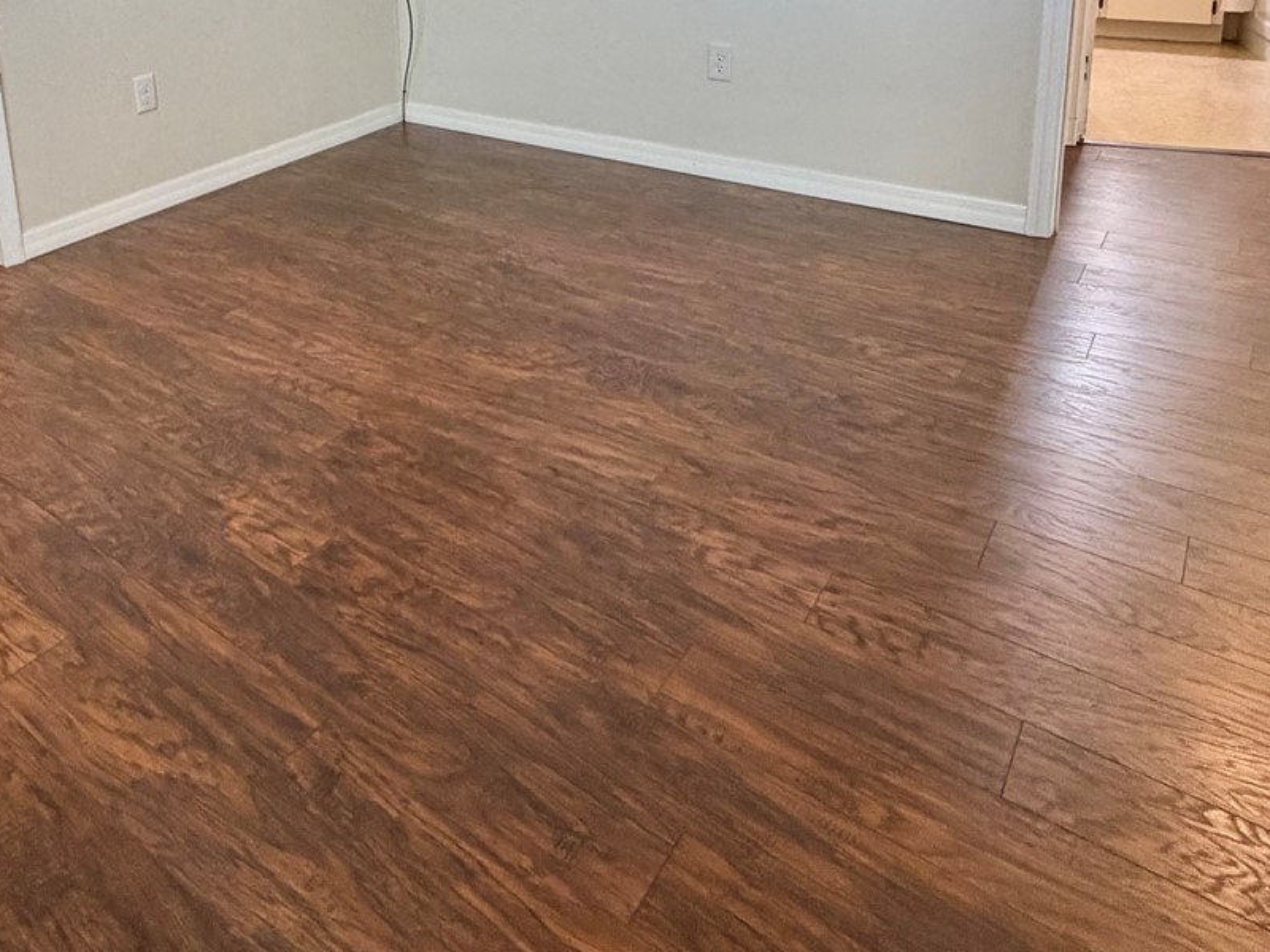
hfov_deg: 62.1
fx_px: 1027
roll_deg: +2.8
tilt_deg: -12.3
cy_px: 51
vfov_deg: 44.1
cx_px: 435
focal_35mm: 28
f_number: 2.2
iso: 320
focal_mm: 2.22
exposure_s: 1/60
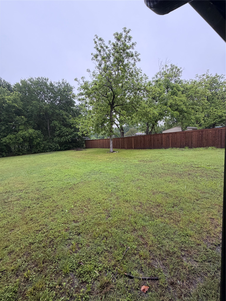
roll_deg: +3.6
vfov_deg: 102.1
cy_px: 150
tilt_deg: -6.5
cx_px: 113
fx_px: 122
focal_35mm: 14
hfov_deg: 85.7
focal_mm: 2.22
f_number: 2.2
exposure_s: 1/121
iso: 160
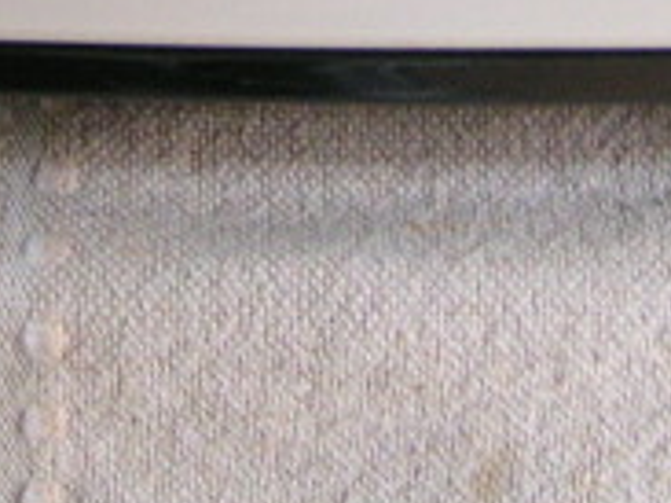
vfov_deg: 10.6
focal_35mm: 133
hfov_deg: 14.8
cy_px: -360
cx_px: 348
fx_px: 2576
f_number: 2.8
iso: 200
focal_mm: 5.8
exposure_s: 1/25
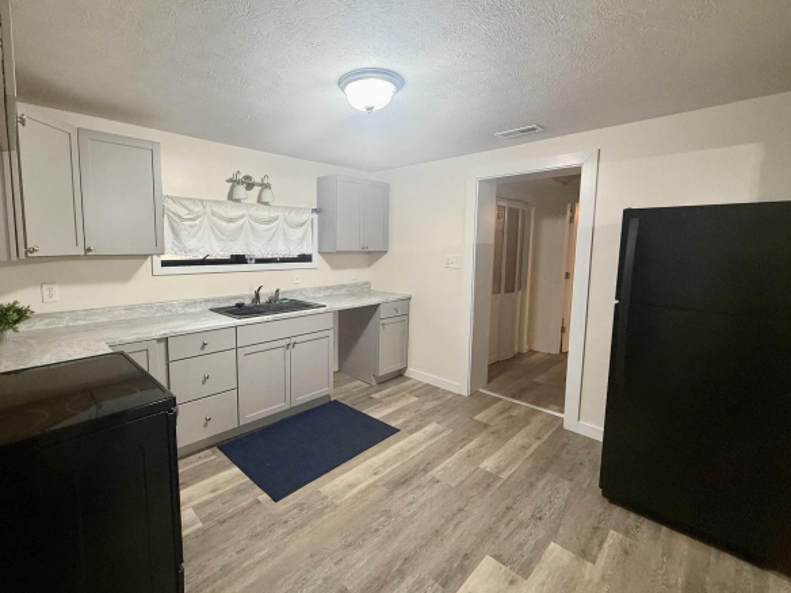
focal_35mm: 16
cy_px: 282
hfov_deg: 94.0
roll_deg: -0.6
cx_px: 347
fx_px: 366
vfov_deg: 78.0
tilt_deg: -5.9
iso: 500
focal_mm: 2.22
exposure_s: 1/60
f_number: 2.2
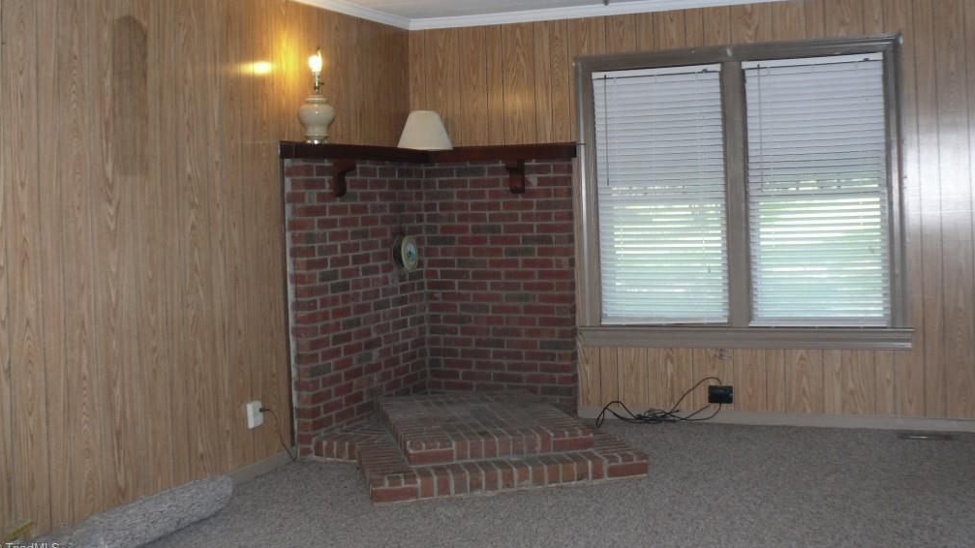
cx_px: 486
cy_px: 186
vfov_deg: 28.8
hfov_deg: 49.4
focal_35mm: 41
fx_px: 1060
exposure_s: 1/30
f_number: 2.8
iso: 125
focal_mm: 7.7
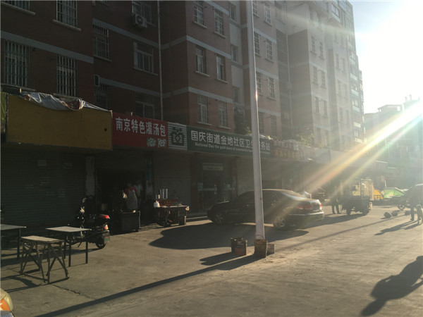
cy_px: 158
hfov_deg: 61.7
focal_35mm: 29
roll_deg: +3.7
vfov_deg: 48.2
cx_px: 212
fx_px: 354
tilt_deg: +5.2
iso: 25
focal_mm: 4.15
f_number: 2.2
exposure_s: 1/1399
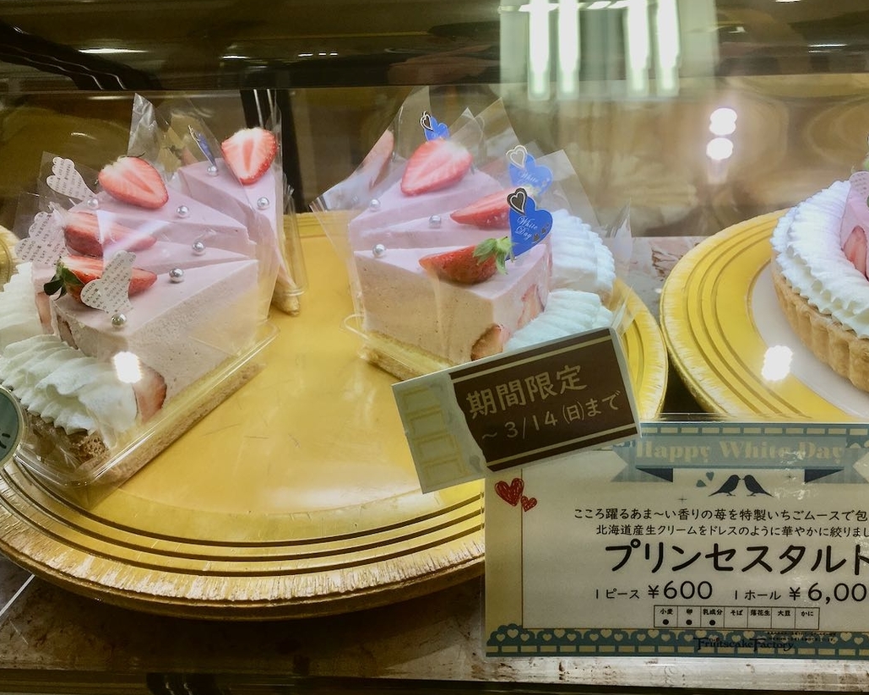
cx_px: 427
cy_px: 359
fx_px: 849
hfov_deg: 54.2
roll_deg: +2.1
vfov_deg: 44.5
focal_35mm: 33
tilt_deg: -30.6
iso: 25
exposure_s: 1/137
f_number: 2.2
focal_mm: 4.15
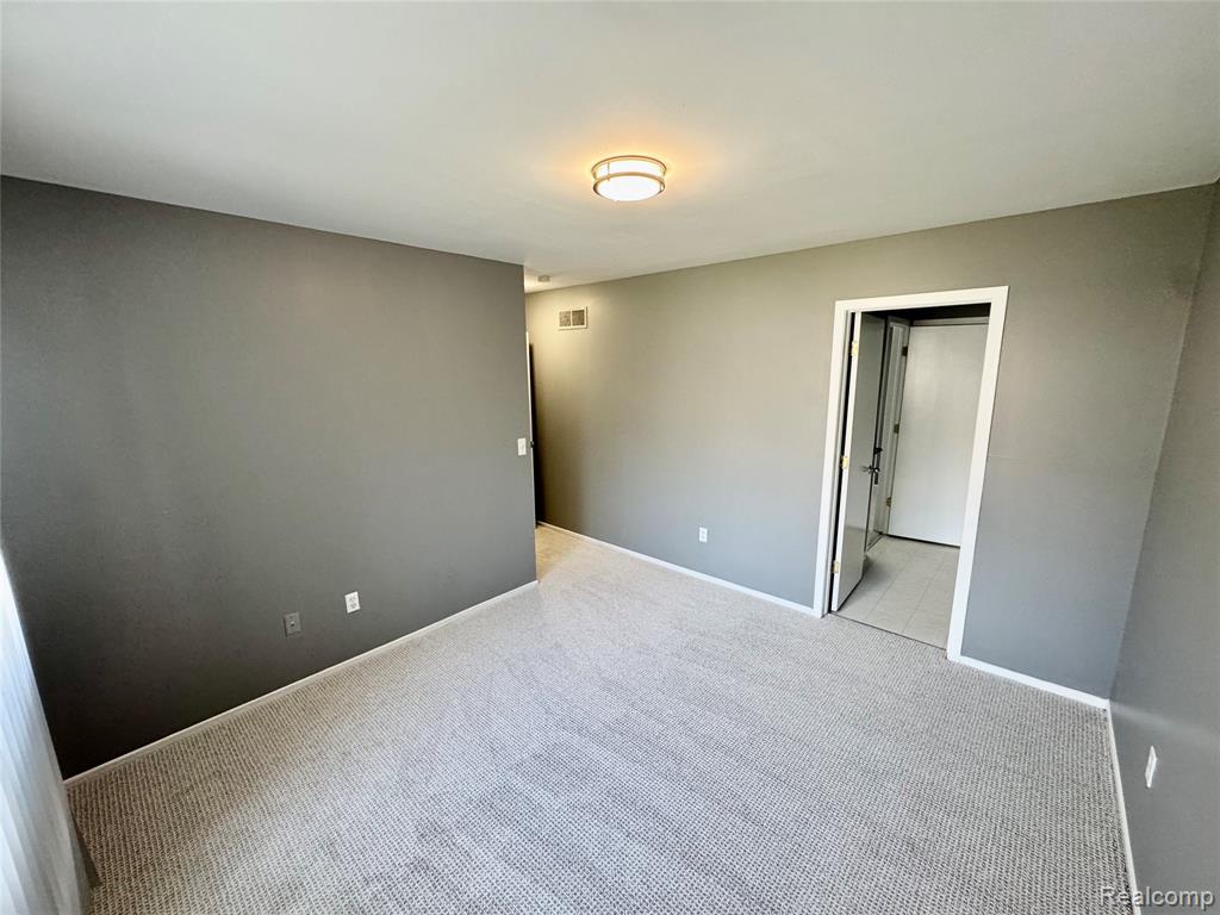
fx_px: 493
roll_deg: +0.5
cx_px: 610
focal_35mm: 14
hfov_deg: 102.1
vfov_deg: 85.7
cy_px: 458
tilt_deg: -11.2
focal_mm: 2.22
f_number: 2.2
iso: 250
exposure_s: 1/120
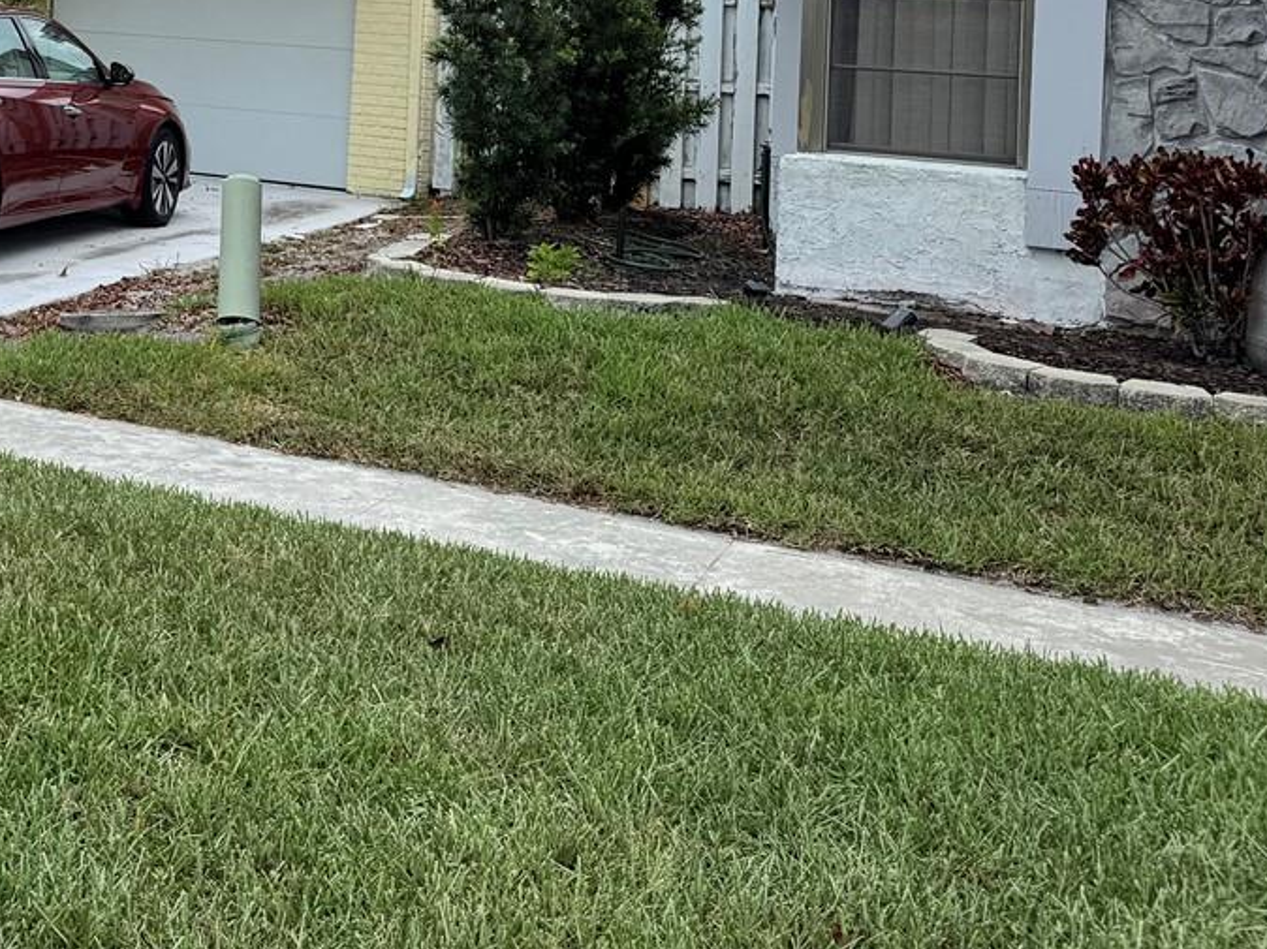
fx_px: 2086
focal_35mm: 57
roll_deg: -5.3
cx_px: -120
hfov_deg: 30.3
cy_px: -117
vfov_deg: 23.9
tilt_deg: +2.4
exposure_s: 1/1818
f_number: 1.78
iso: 80
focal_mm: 6.76
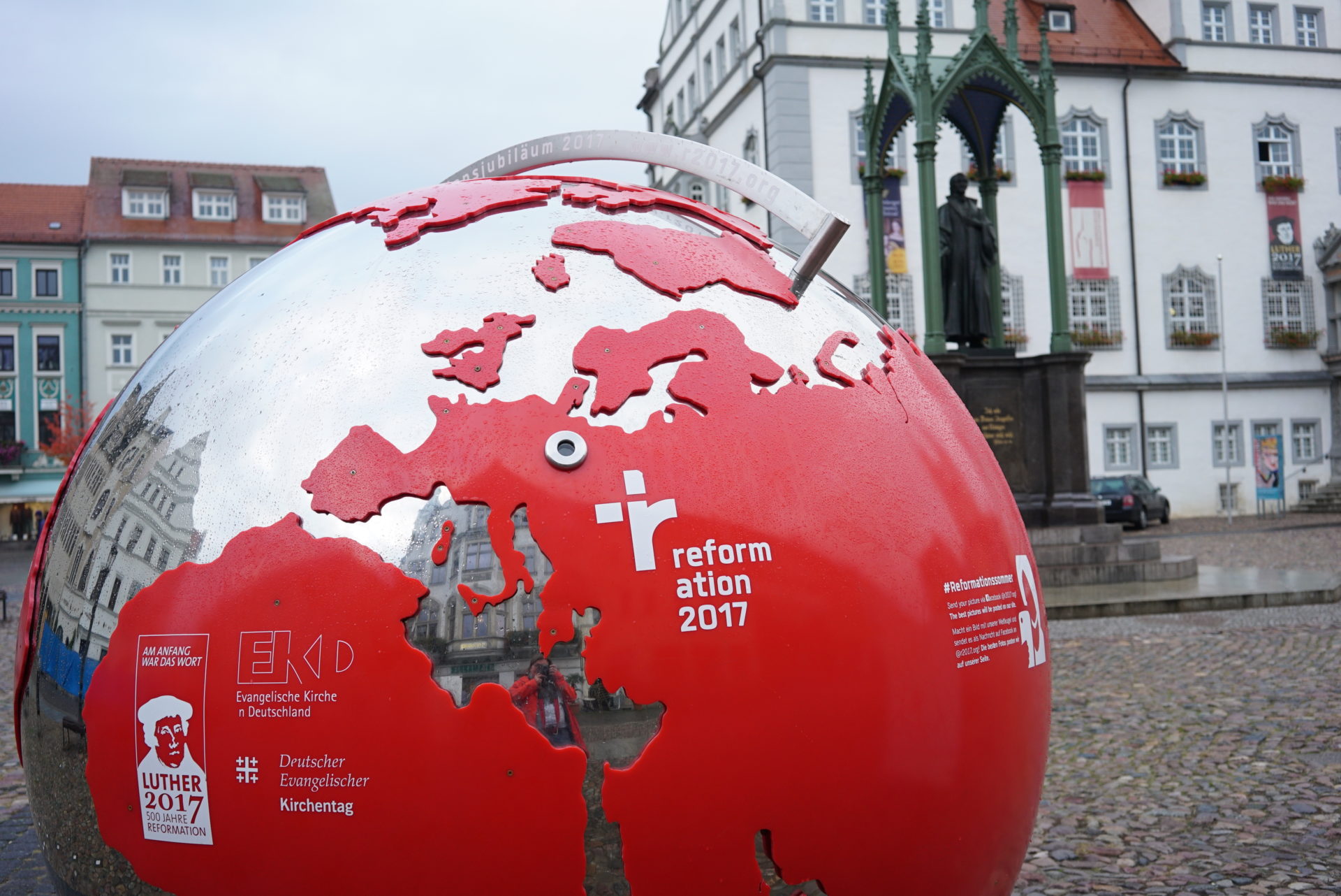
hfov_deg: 54.4
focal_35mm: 35
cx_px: 670
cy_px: 448
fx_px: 1304
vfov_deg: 37.9
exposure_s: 1/160
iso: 400
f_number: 5.6
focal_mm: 35
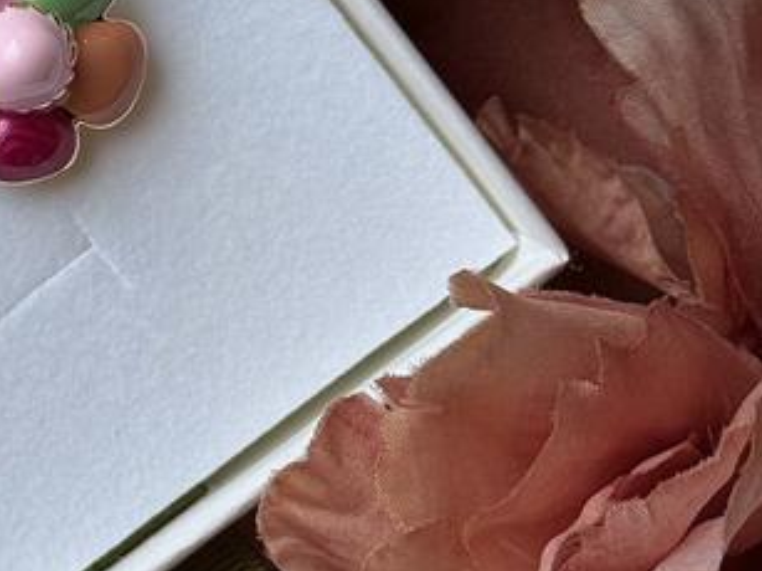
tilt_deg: -85.3
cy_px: 139
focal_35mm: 160
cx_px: -107
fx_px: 3521
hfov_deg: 12.1
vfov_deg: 9.3
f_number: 1.78
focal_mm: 6.76
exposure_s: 1/1185
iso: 64
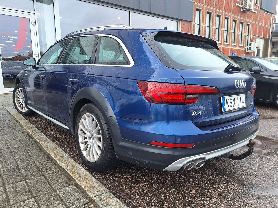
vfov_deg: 56.8
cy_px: 107
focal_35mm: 24
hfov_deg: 71.6
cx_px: 136
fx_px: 193
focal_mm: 5.54
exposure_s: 1/290
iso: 40
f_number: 1.8
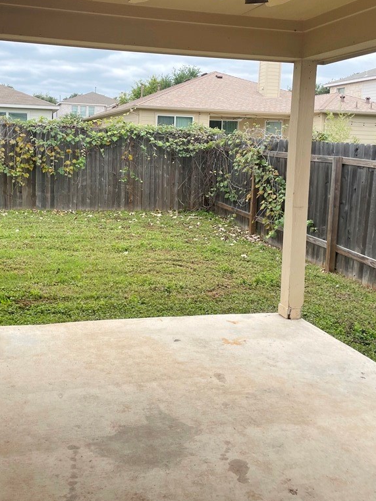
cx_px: 146
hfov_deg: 40.5
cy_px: 194
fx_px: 507
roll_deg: -0.9
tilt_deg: -8.8
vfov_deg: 52.2
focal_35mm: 35
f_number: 1.6
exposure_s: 1/774
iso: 32
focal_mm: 4.2
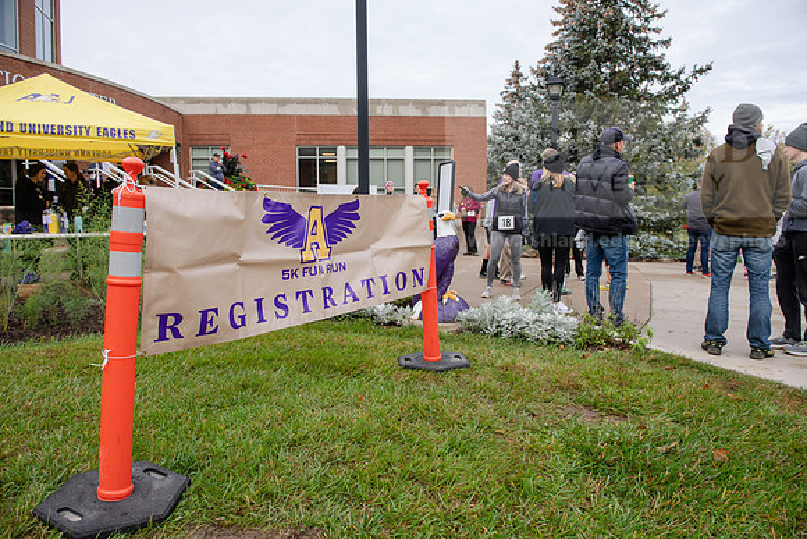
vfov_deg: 53.2
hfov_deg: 73.7
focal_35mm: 24
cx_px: 404
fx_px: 538
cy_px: 270
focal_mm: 24
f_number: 5
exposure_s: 1/320
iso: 400
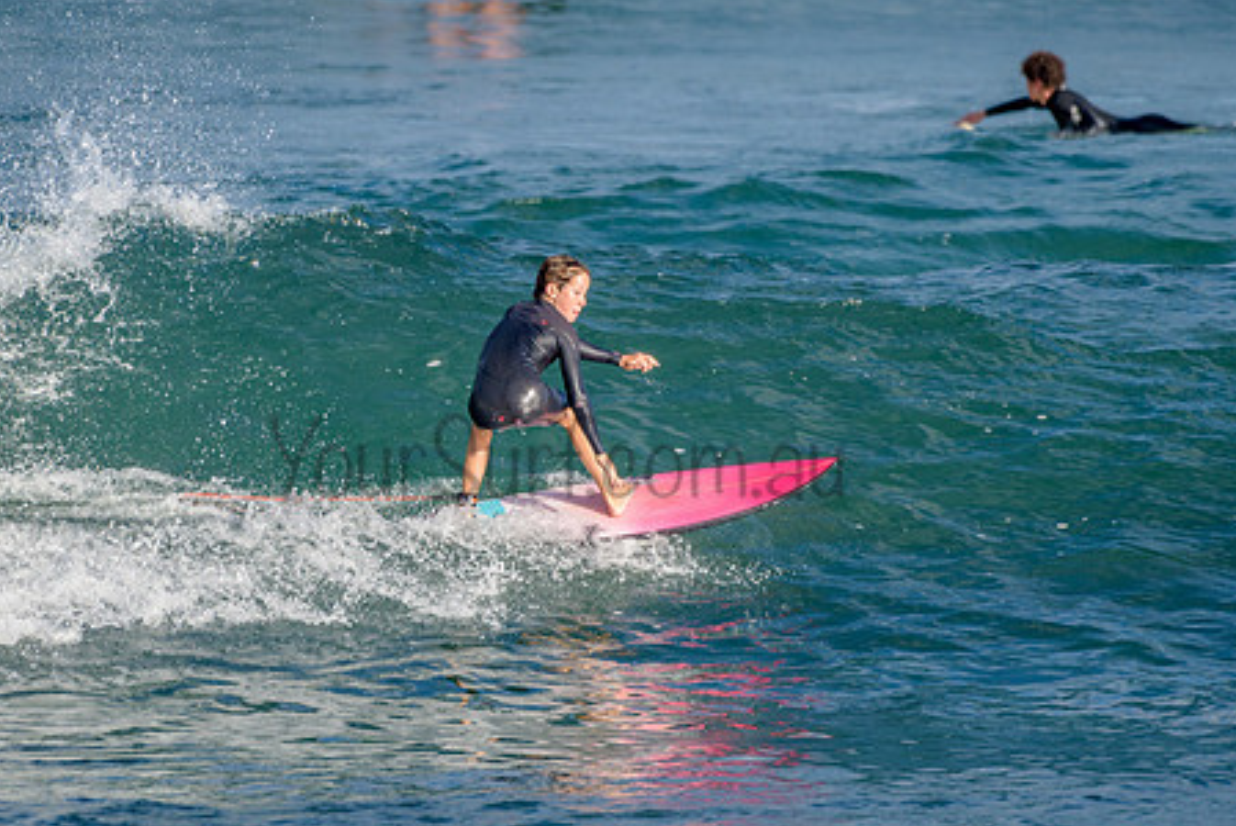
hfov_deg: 2.6
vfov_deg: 1.7
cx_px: 553
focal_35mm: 790
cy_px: 434
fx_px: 27140
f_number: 5.6
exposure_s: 1/1250
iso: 160
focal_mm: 500
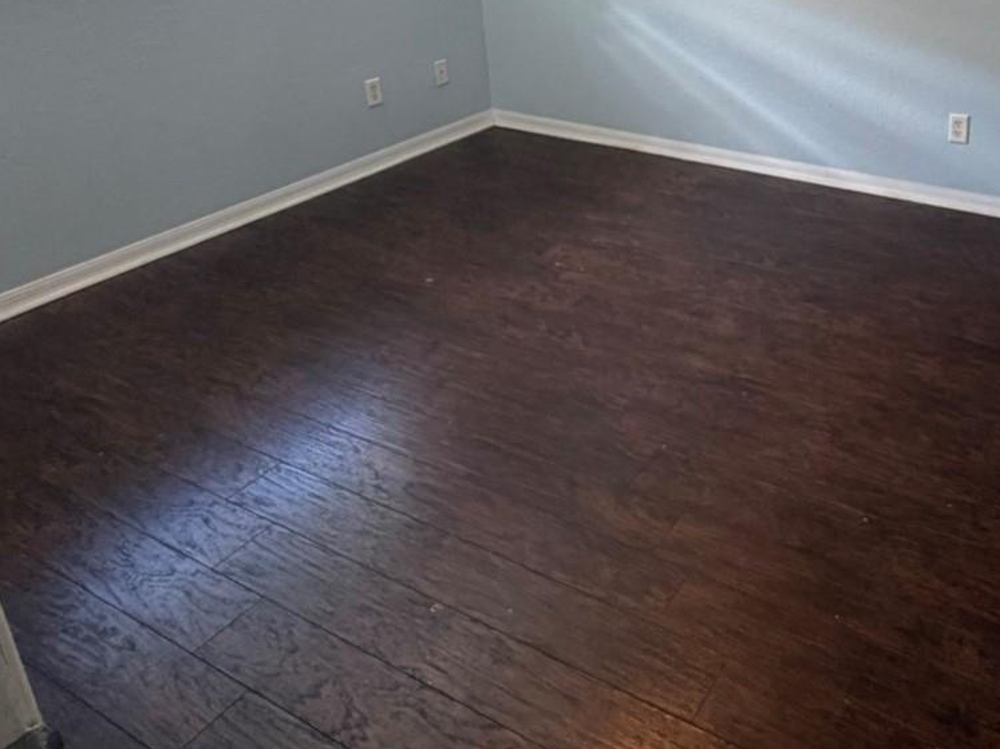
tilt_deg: -17.0
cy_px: 122
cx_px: 791
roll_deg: +1.0
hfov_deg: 55.9
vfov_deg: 43.9
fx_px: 867
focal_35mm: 30
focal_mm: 2.22
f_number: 2.2
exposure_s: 1/60
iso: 250
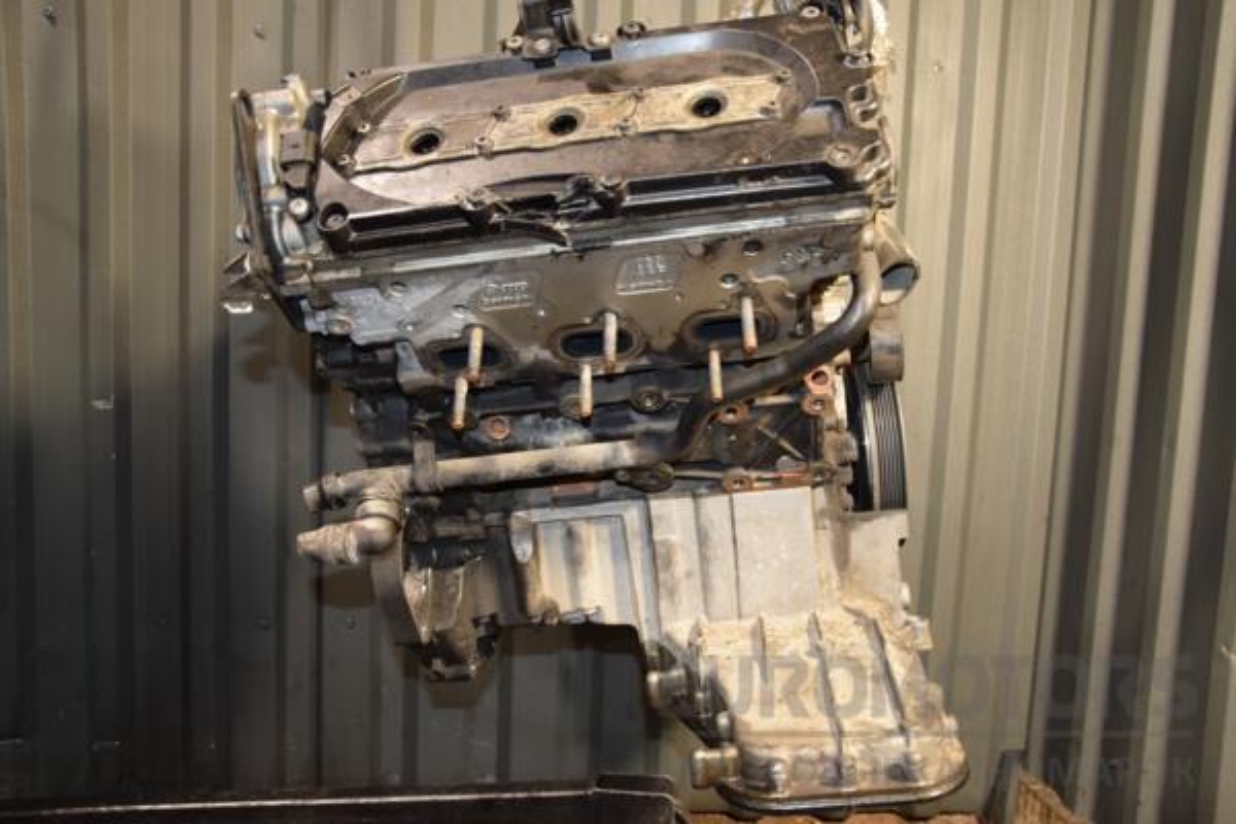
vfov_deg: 40.0
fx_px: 1133
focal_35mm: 33
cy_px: 412
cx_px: 618
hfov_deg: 57.2
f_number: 5
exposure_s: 1/60
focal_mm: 22
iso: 800
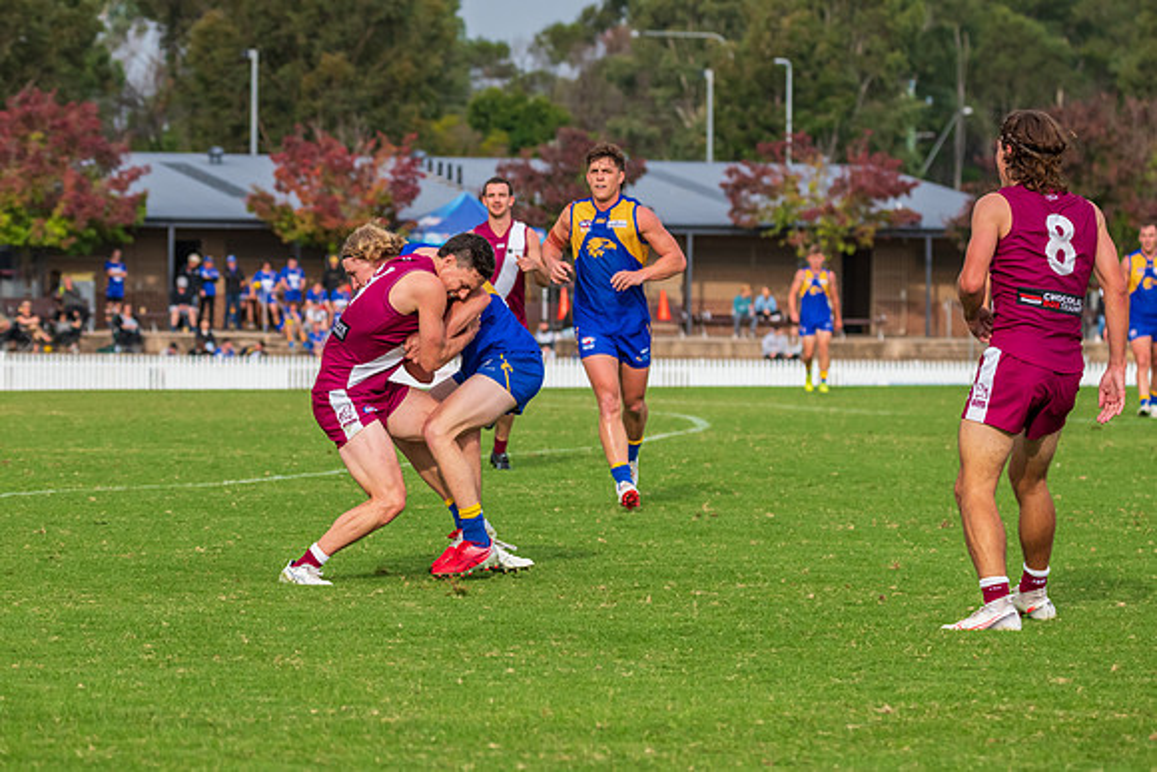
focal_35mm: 197
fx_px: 6324
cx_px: 488
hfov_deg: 10.5
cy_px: 382
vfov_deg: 7.0
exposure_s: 1/1250
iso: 1000
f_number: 8
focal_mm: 170
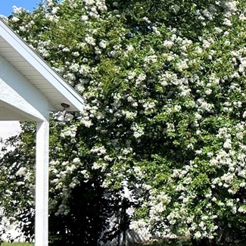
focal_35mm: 113
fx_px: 909
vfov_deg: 15.3
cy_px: 187
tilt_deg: +1.2
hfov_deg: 13.7
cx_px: 452
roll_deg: -0.2
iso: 50
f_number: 1.5
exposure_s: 1/3077
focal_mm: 5.7
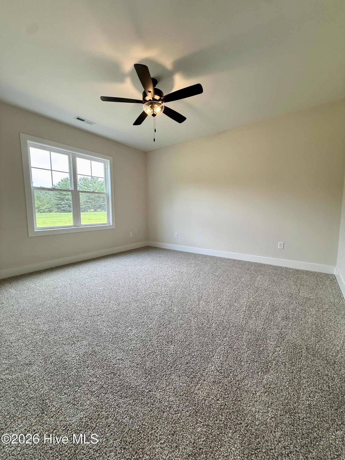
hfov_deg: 85.7
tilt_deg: -6.7
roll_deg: -0.5
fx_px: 186
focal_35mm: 14
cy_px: 230
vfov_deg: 102.1
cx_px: 172
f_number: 2.2
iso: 100
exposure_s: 1/120
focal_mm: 2.22
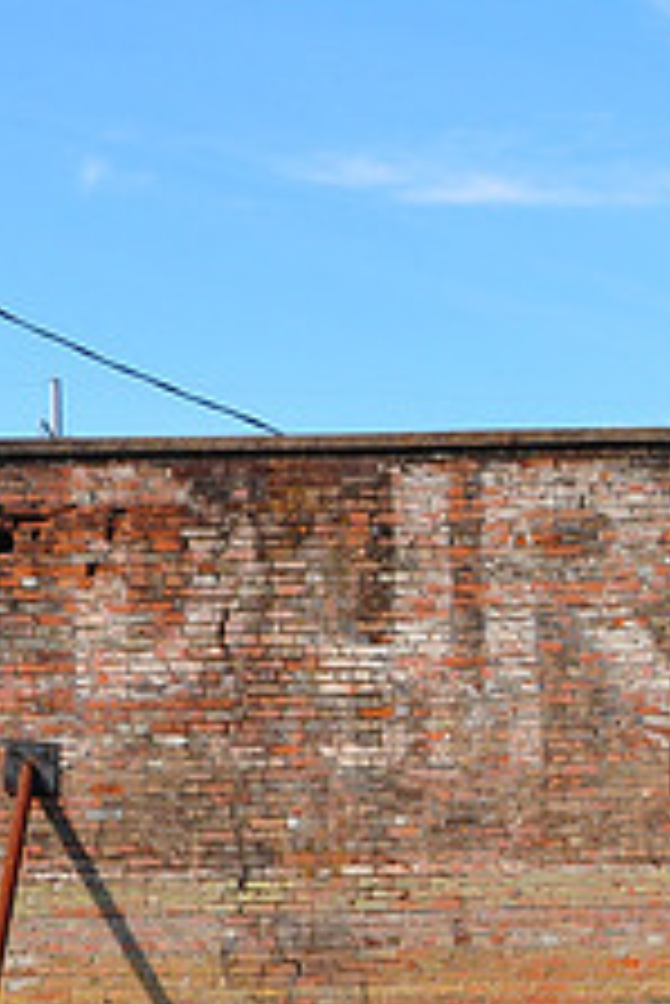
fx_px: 4348
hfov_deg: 8.8
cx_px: 603
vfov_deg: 13.1
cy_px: 799
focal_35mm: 156
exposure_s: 1/125
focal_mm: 40
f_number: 16
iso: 250
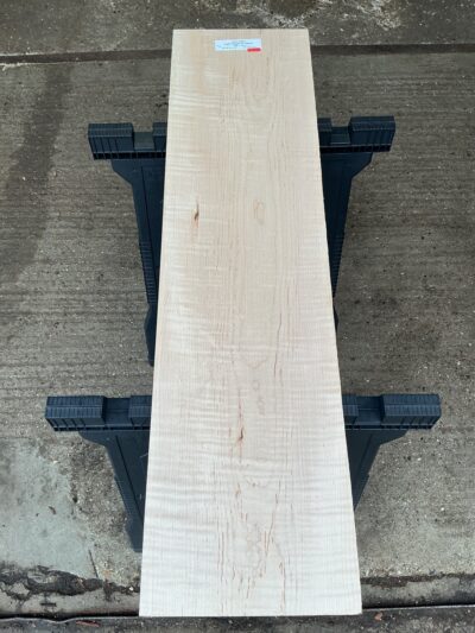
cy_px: 316
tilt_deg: -66.1
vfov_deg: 61.6
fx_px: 530
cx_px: 238
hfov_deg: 48.2
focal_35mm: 29
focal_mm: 3
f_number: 1.8
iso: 16
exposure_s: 1/100
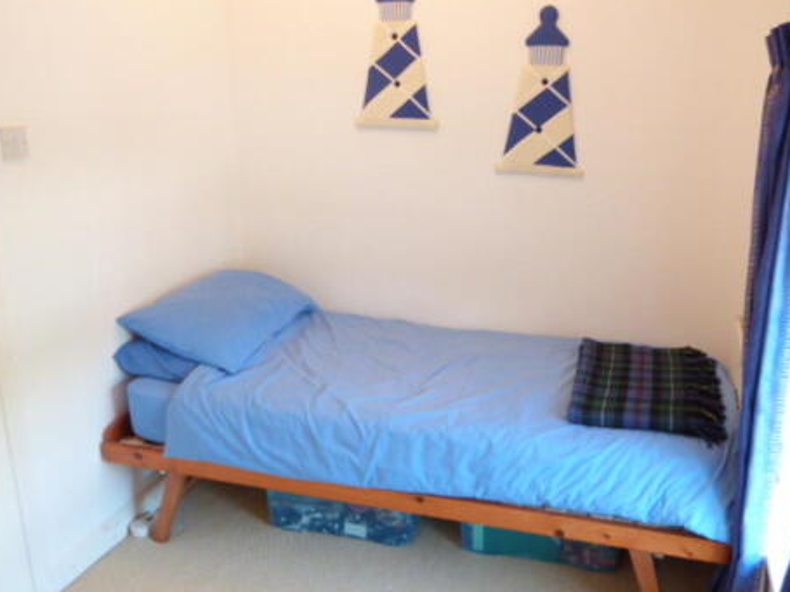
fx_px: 730
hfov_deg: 56.8
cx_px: 426
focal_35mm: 32
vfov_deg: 44.1
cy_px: 319
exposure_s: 1/50
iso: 400
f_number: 2.8
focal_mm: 4.5
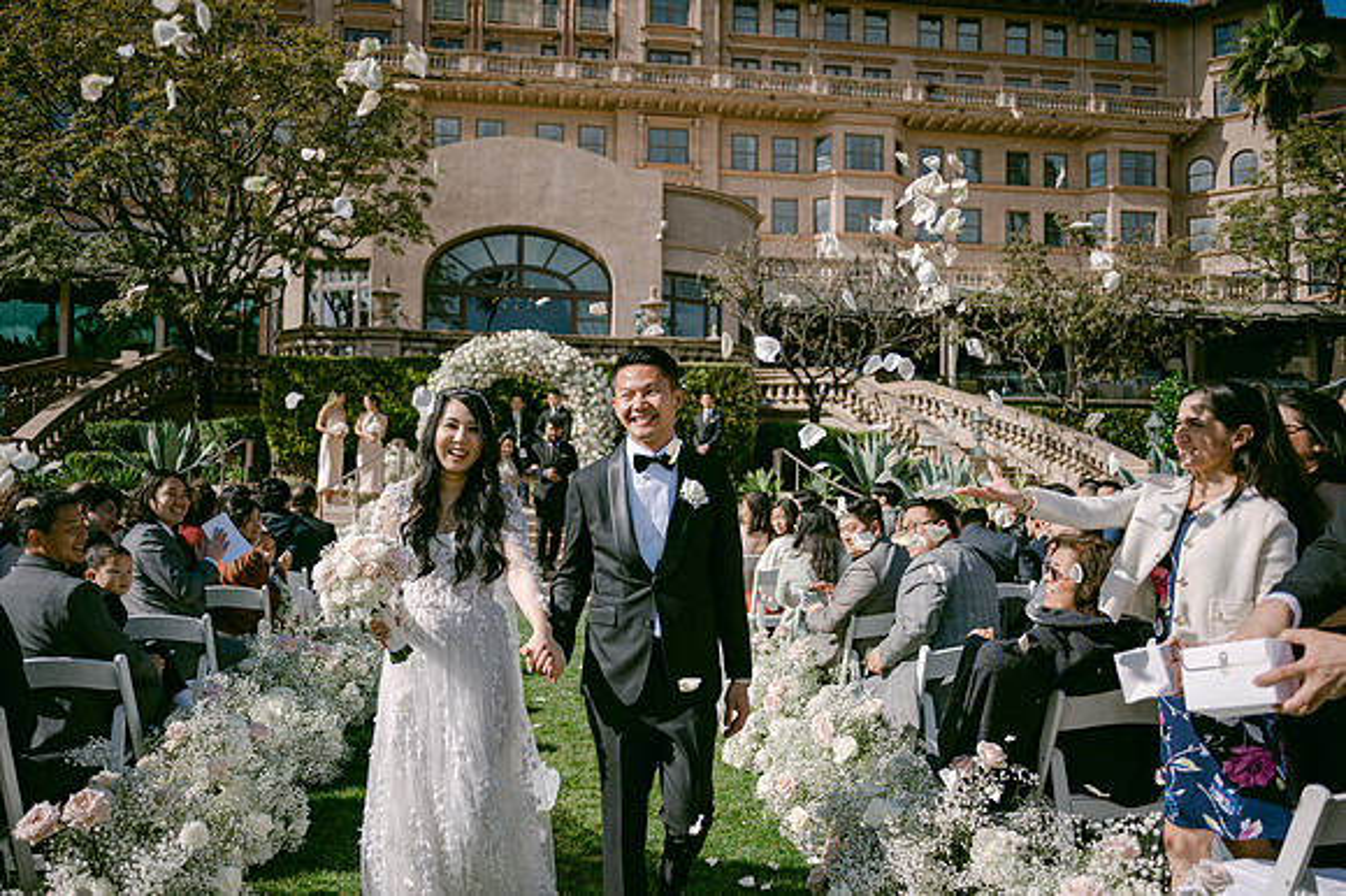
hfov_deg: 64.5
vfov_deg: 45.6
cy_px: 448
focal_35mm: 29
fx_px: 1066
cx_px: 673
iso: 100
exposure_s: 1/3200
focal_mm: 28
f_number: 2.8
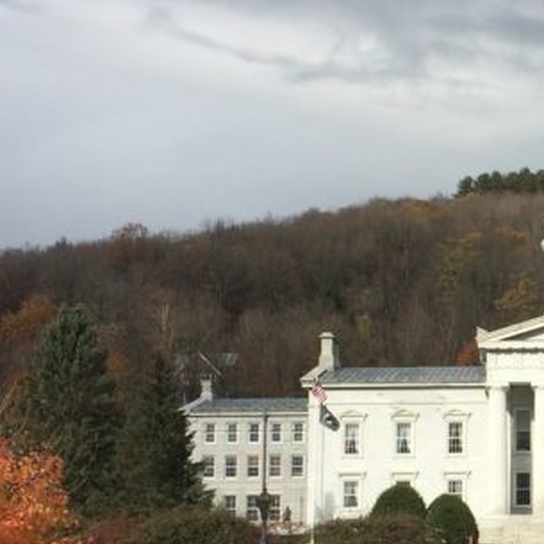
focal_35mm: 89
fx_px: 1582
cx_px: 614
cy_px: 382
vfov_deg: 19.4
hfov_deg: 18.7
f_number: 2.2
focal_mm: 4.12
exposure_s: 1/1786
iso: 40
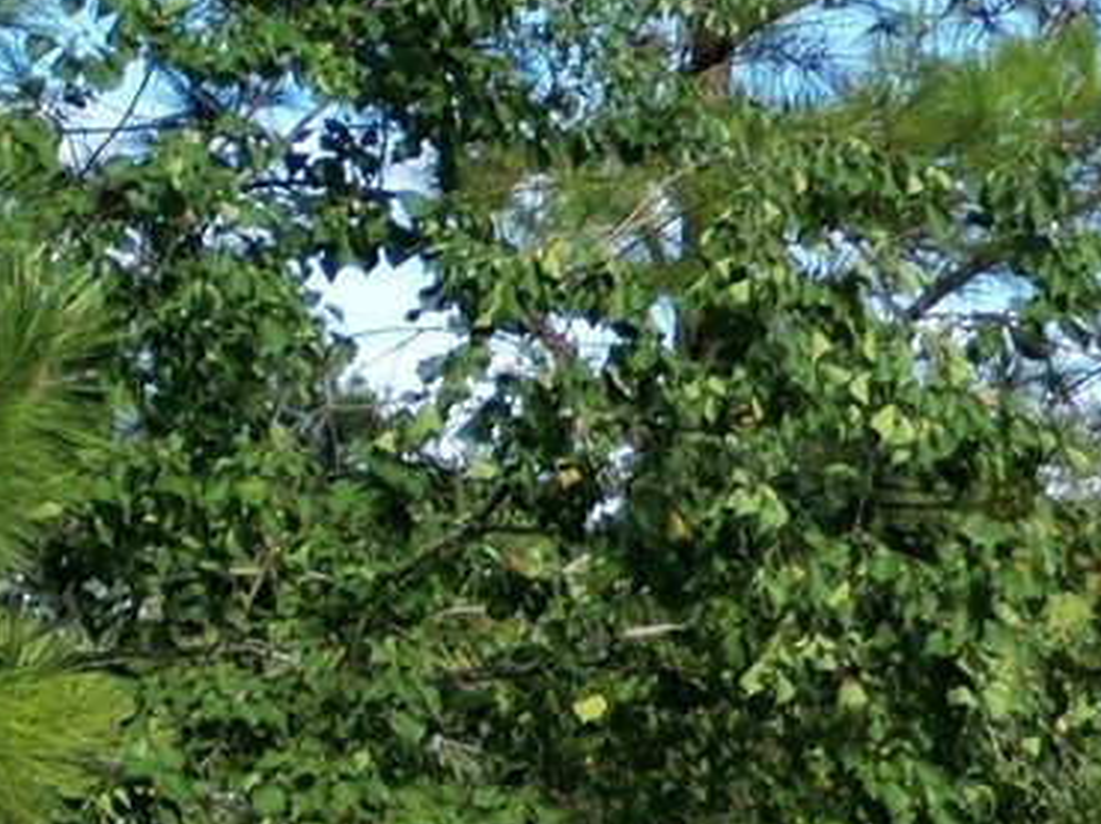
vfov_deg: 10.6
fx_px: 4227
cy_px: 1380
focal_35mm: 133
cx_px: 2824
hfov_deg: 11.6
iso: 140
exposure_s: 1/1250
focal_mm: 6.72
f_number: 1.7
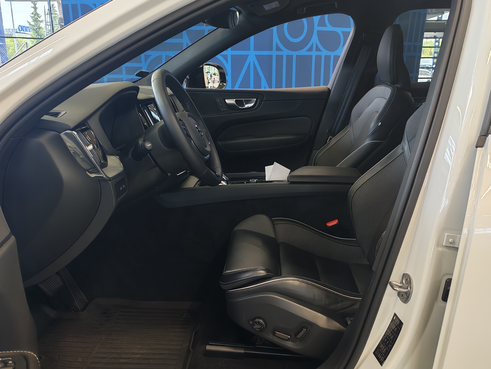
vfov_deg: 42.9
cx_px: 246
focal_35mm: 33
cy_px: 184
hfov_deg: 55.4
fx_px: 468
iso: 220
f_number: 1.9
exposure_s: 1/100
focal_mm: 6.12
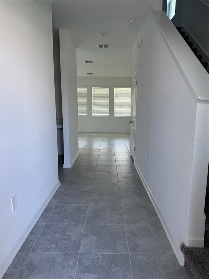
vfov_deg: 71.6
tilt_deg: -9.6
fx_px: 193
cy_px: 140
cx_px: 104
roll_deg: +0.3
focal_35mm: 24
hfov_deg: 56.8
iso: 50
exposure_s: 1/121
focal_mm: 6.76
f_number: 1.78
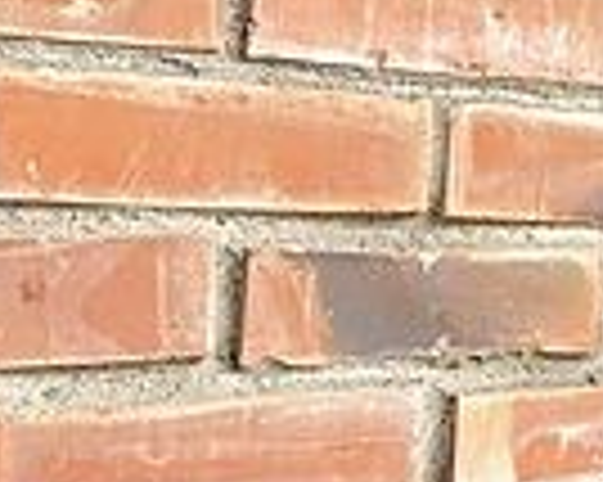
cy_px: 104
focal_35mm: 114
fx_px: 2033
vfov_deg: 13.4
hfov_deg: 13.9
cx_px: 1251
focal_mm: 5.96
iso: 80
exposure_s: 1/126
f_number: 1.6
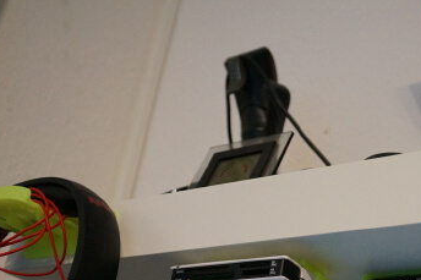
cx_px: 316
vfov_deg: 21.3
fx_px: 736
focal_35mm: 63
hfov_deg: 31.3
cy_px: 214
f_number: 4
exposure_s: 1/160
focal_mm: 24
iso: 3200
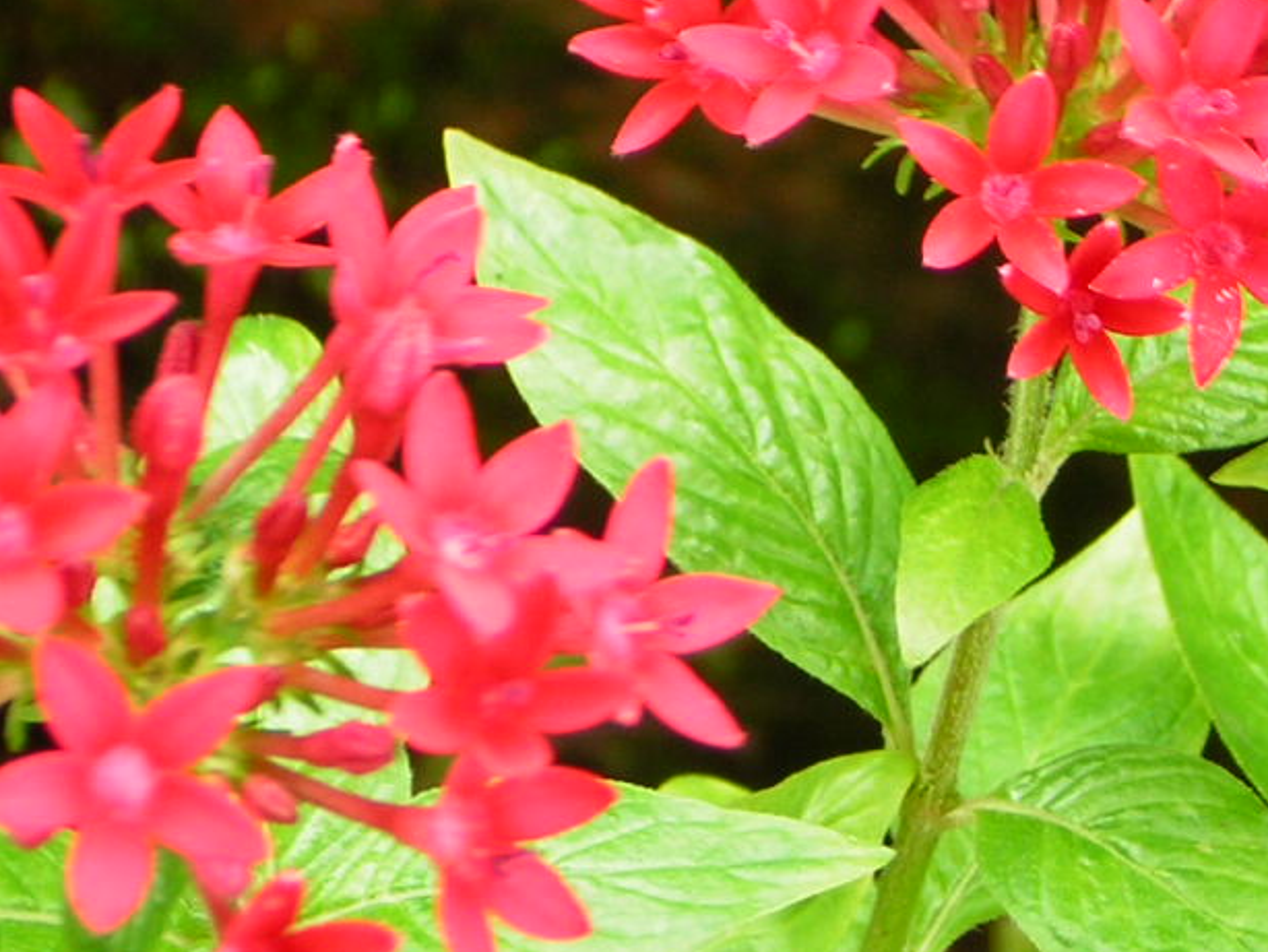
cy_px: 403
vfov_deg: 8.3
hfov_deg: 11.0
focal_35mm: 180
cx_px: 659
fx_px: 6596
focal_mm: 14.1
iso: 50
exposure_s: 1/30.9
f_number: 4.7
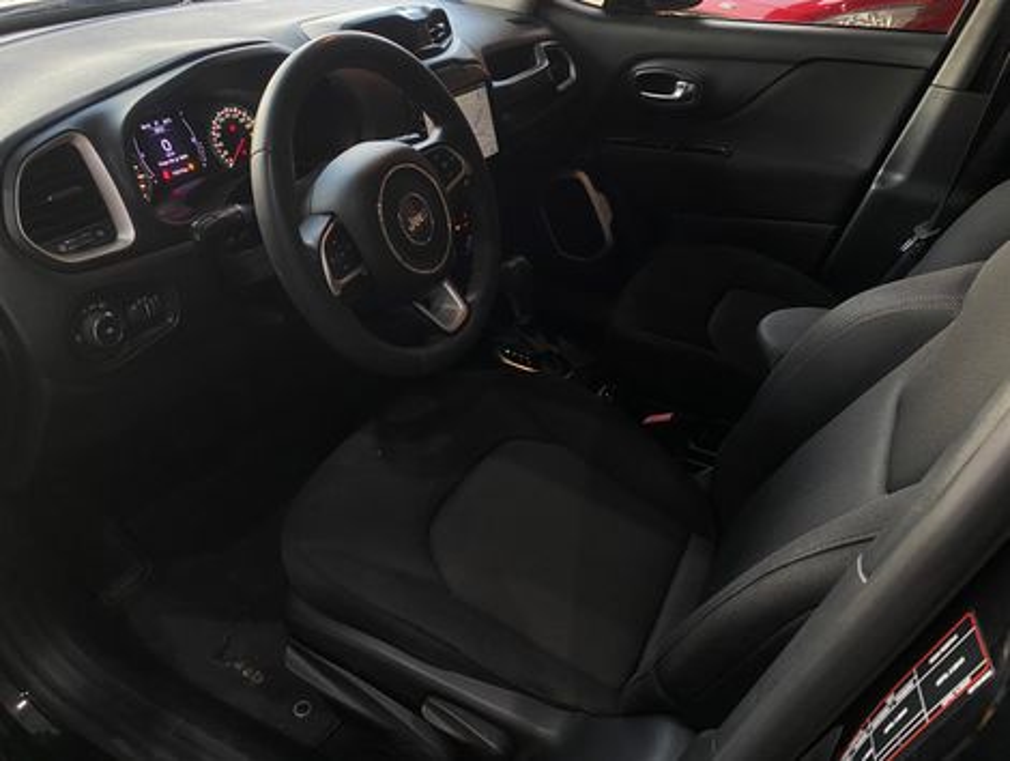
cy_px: 380
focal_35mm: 26
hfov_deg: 67.2
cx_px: 505
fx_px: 760
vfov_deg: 53.2
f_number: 1.8
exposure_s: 1/64
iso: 125
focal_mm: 4.25
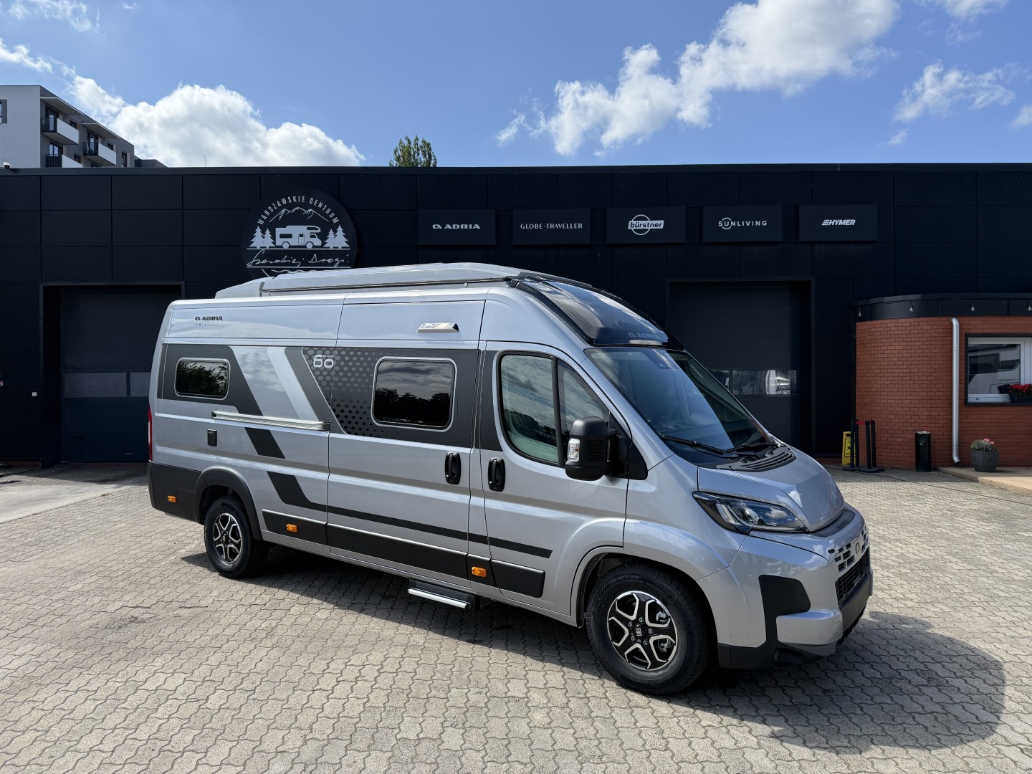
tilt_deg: -0.3
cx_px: 516
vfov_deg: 56.8
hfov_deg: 71.6
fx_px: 716
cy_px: 387
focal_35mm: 24
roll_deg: +0.1
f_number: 1.78
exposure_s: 1/3584
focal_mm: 6.76
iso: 100
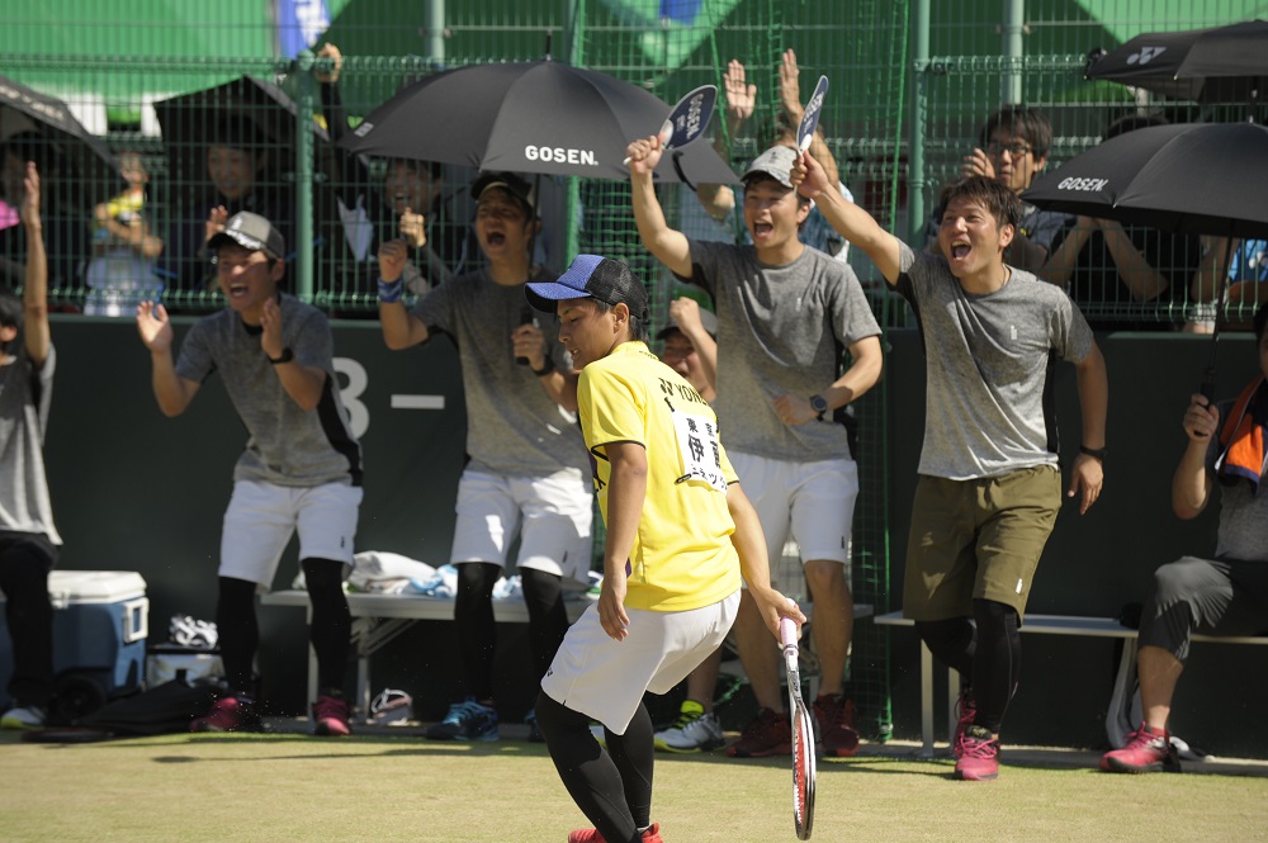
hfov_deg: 10.3
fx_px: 7038
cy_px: 422
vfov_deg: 6.9
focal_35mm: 200
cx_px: 634
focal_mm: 200
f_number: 5.6
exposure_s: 1/2500
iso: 400
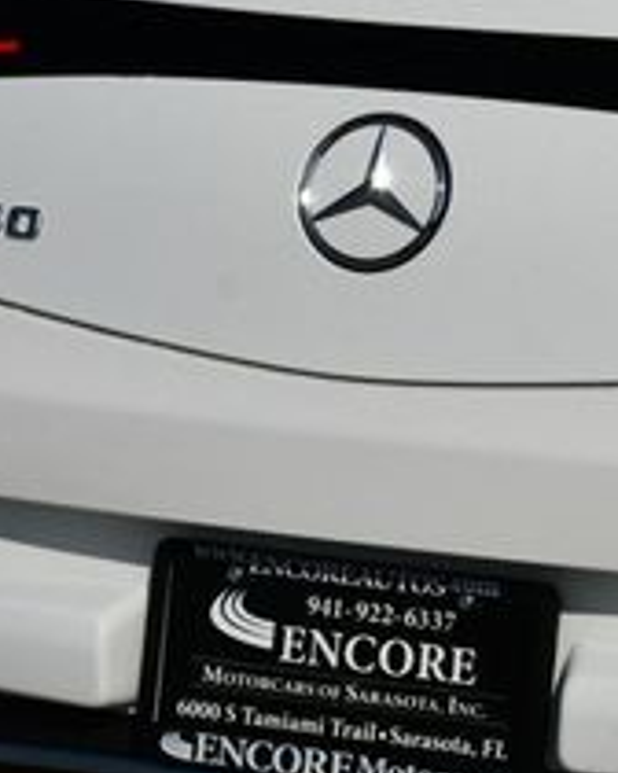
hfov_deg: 7.1
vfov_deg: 8.9
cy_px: 228
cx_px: 452
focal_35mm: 218
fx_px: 4984
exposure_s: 1/500
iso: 100
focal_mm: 38
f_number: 11
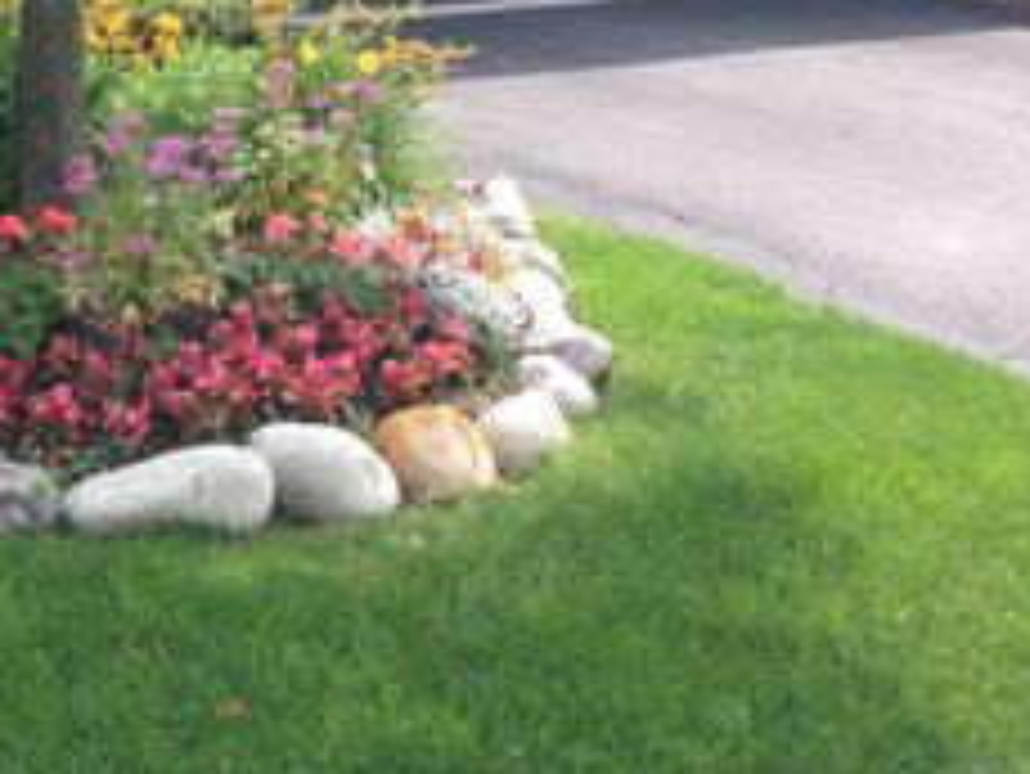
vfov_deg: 19.7
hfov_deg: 26.3
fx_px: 2143
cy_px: -56
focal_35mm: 72
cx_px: 153
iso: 50
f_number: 2.4
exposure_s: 1/653
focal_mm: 4.12
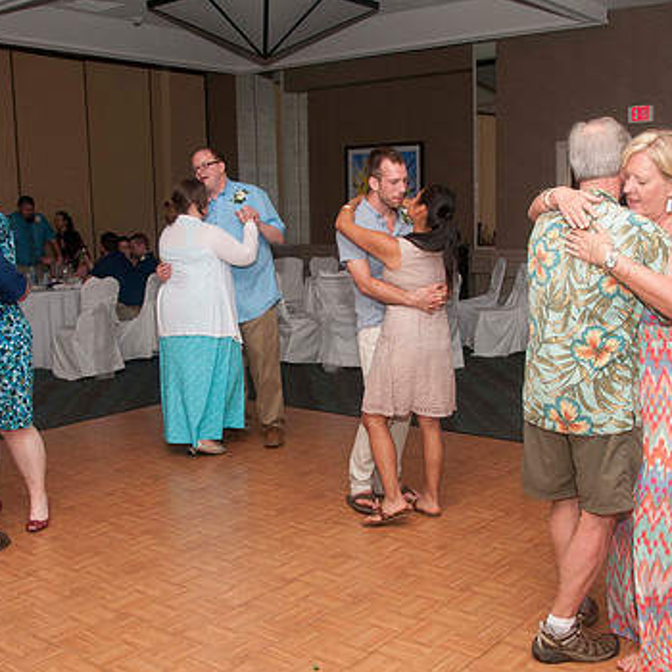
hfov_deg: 43.8
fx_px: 835
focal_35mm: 38
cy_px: 337
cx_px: 359
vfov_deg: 43.9
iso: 400
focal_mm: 18
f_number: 5.6
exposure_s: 1/60
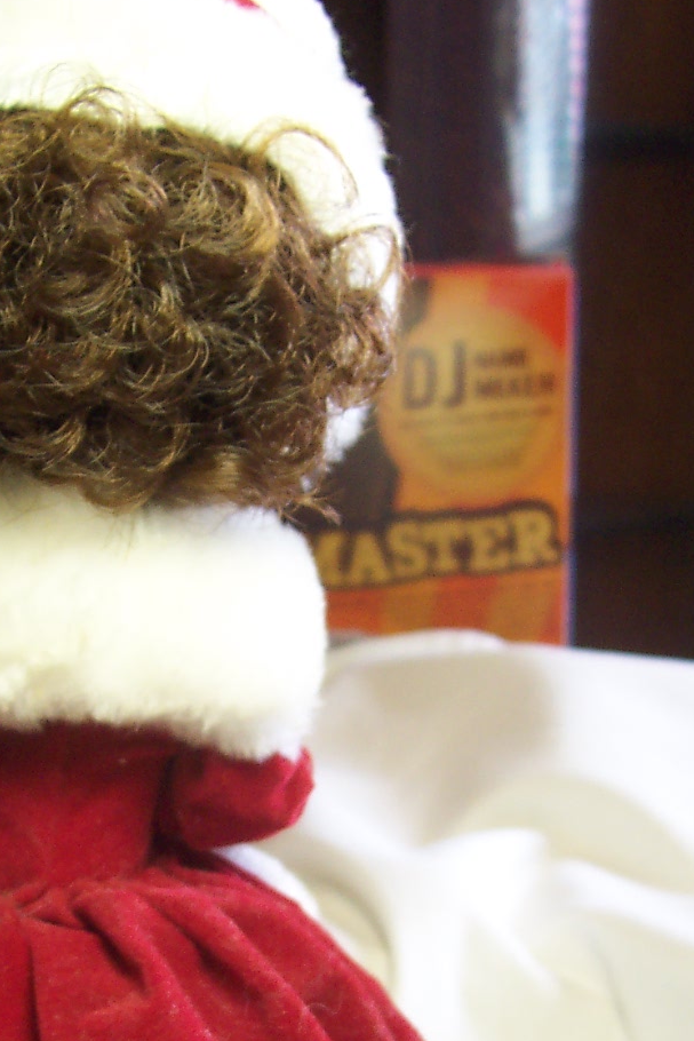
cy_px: 820
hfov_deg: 19.2
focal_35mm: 70
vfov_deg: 28.3
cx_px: 109
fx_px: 2023
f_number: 2.8
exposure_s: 1/30
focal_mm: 5.6
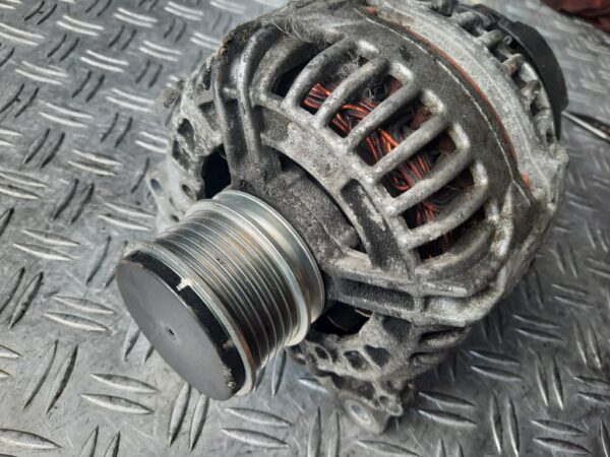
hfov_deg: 69.4
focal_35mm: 25
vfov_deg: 54.9
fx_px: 441
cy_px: 228
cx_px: 305
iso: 64
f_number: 2
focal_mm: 4.6
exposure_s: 1/60
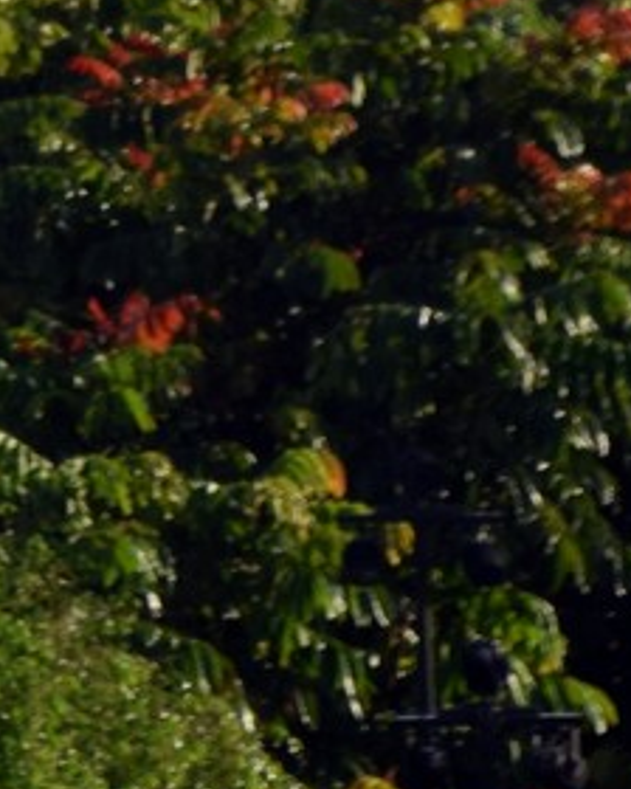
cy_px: -803
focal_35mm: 1686
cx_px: -1786
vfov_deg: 1.1
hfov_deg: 0.9
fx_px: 39349
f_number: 6.3
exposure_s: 1/640
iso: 200
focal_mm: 155
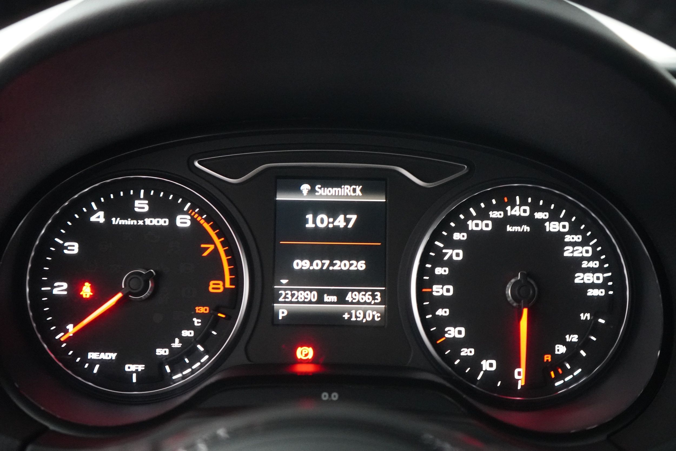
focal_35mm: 42
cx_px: 338
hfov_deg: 46.4
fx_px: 789
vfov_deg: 31.9
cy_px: 226
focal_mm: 28
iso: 6400
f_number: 3.5
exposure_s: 1/20
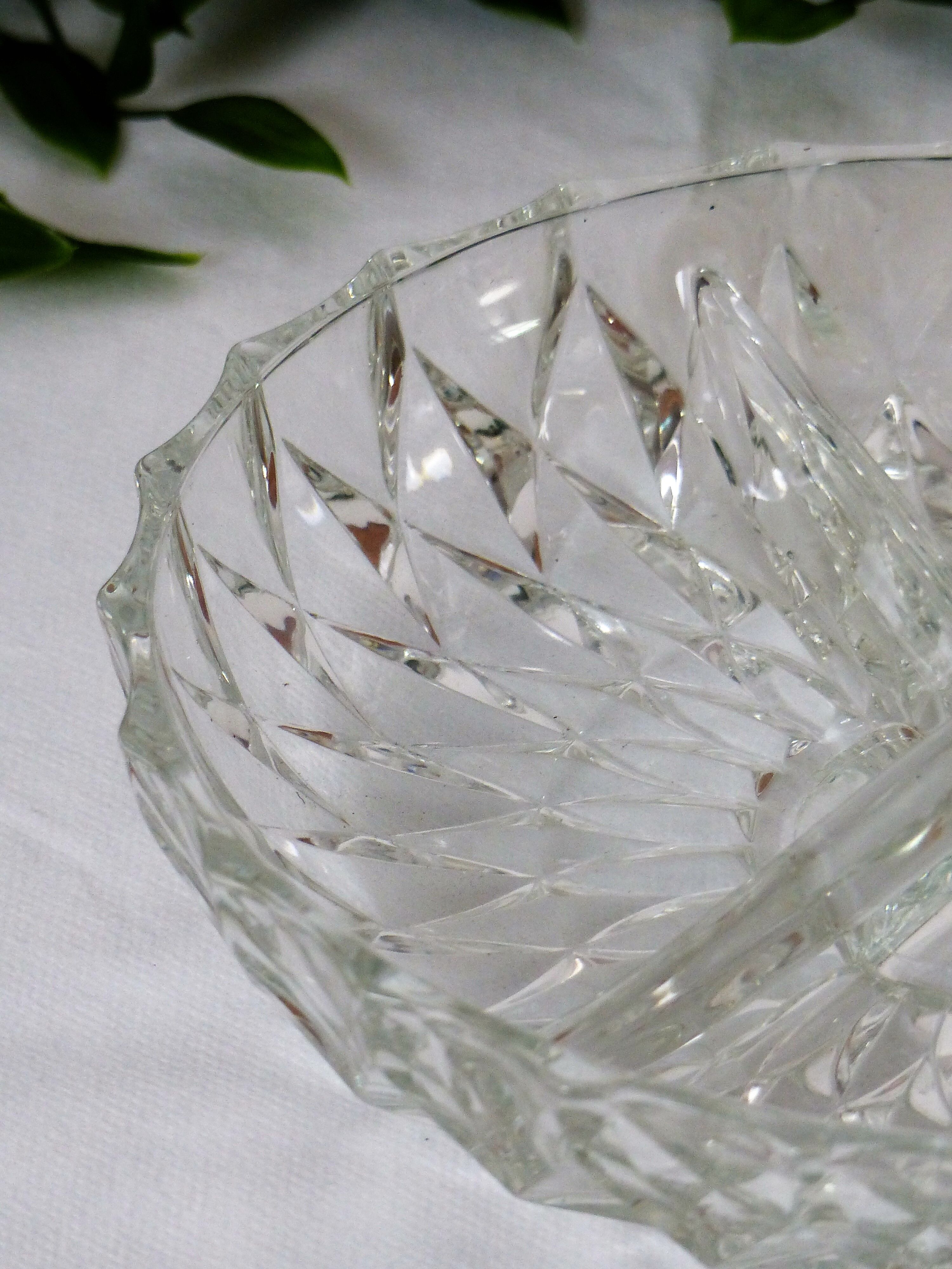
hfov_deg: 4.7
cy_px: 634
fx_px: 11477
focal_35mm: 313
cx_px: 476
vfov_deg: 6.3
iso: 250
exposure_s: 1/80
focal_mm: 51.2
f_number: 2.8
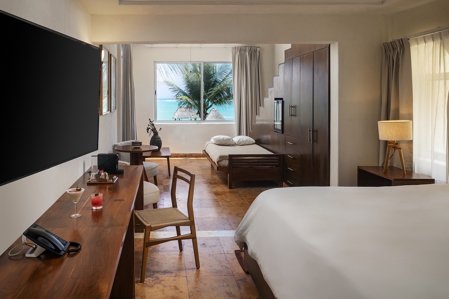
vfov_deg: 49.5
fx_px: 324
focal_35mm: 26
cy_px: 147
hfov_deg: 69.3
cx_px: 241
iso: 100
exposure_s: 1/15
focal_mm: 24
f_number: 9.5
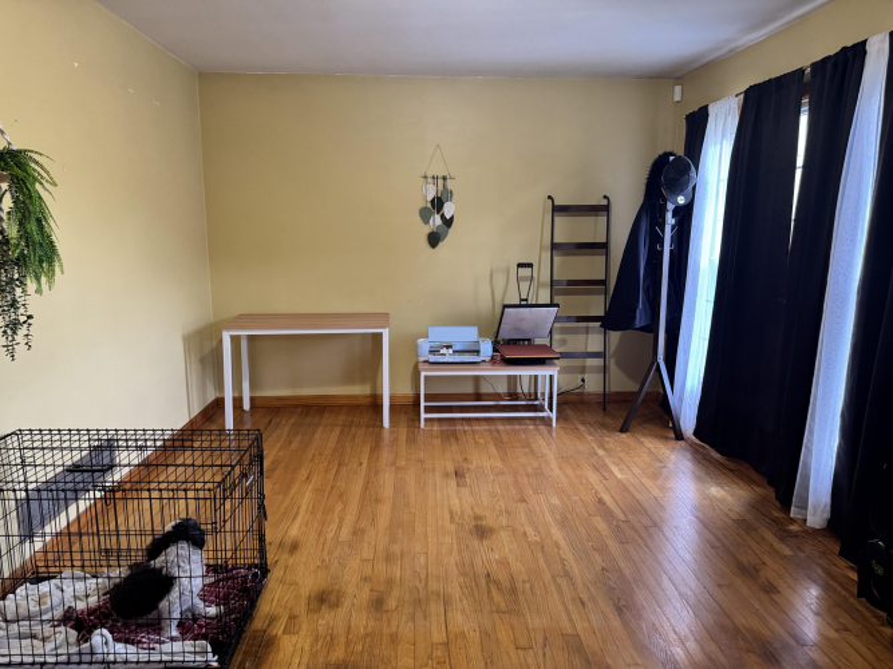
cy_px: 334
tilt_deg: -10.7
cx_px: 446
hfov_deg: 71.6
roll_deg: -0.6
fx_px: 619
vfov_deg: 56.8
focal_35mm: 24
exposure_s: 1/60
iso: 500
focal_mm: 6.76
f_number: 1.78
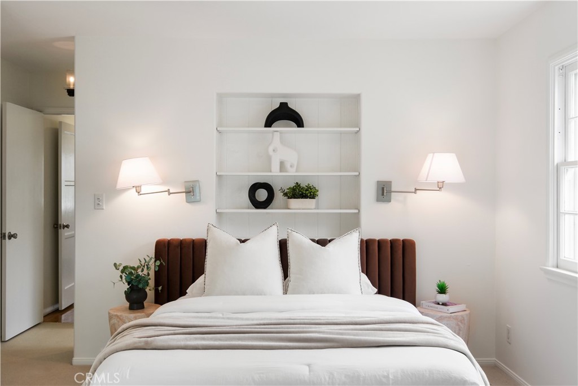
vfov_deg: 36.9
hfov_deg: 53.1
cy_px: 193
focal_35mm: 36
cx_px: 289
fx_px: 578
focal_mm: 24
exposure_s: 1/18
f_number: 8
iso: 400
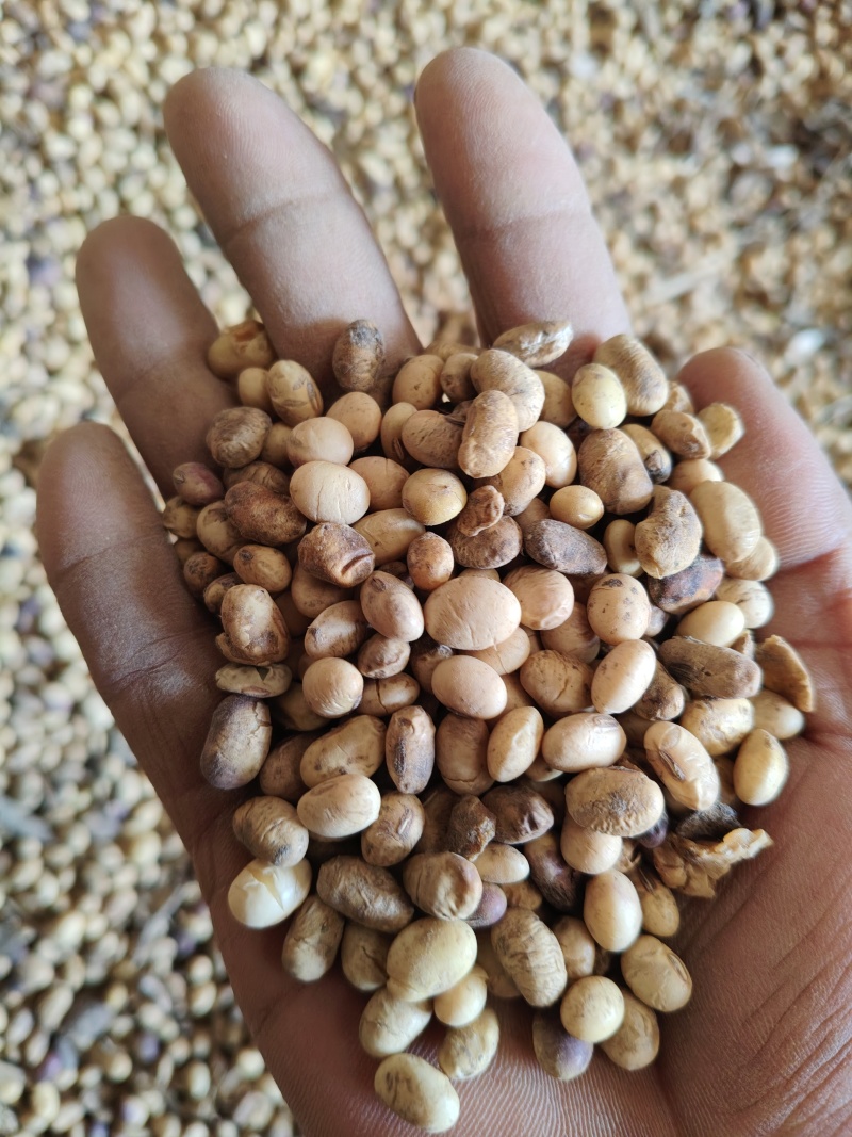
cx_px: 426
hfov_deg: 53.1
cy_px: 568
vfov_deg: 67.3
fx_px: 853
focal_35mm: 26
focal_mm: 4.84
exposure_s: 1/100
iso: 353
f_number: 1.88
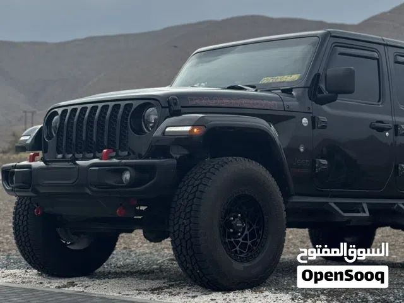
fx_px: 560
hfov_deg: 39.7
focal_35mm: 48
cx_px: 202
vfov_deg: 30.3
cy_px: 152
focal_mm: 6.76
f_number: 1.78
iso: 64
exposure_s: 1/4310
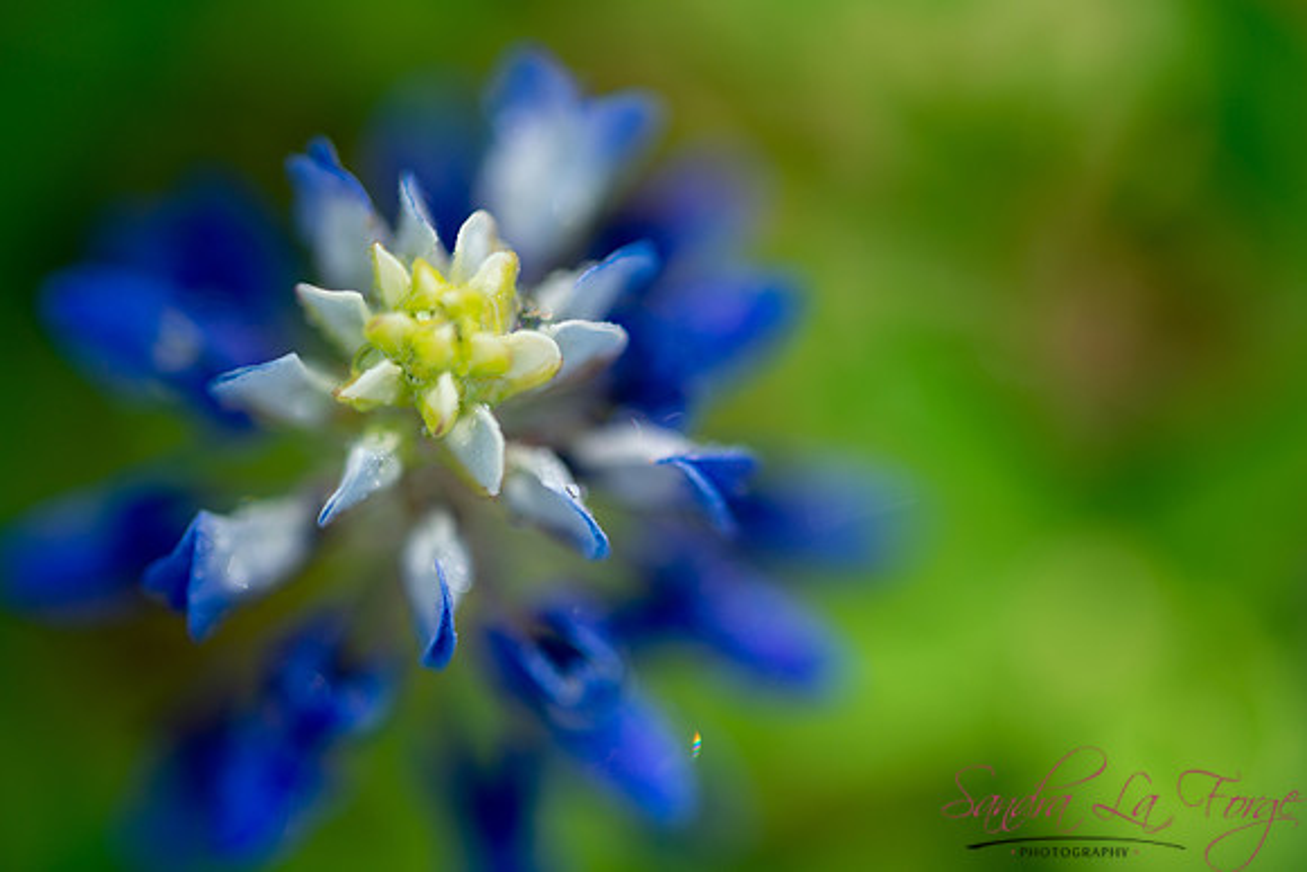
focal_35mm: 105
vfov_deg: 13.0
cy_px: 436
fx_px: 3814
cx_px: 654
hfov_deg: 19.4
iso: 100
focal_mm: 105
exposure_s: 1/200
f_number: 4.5
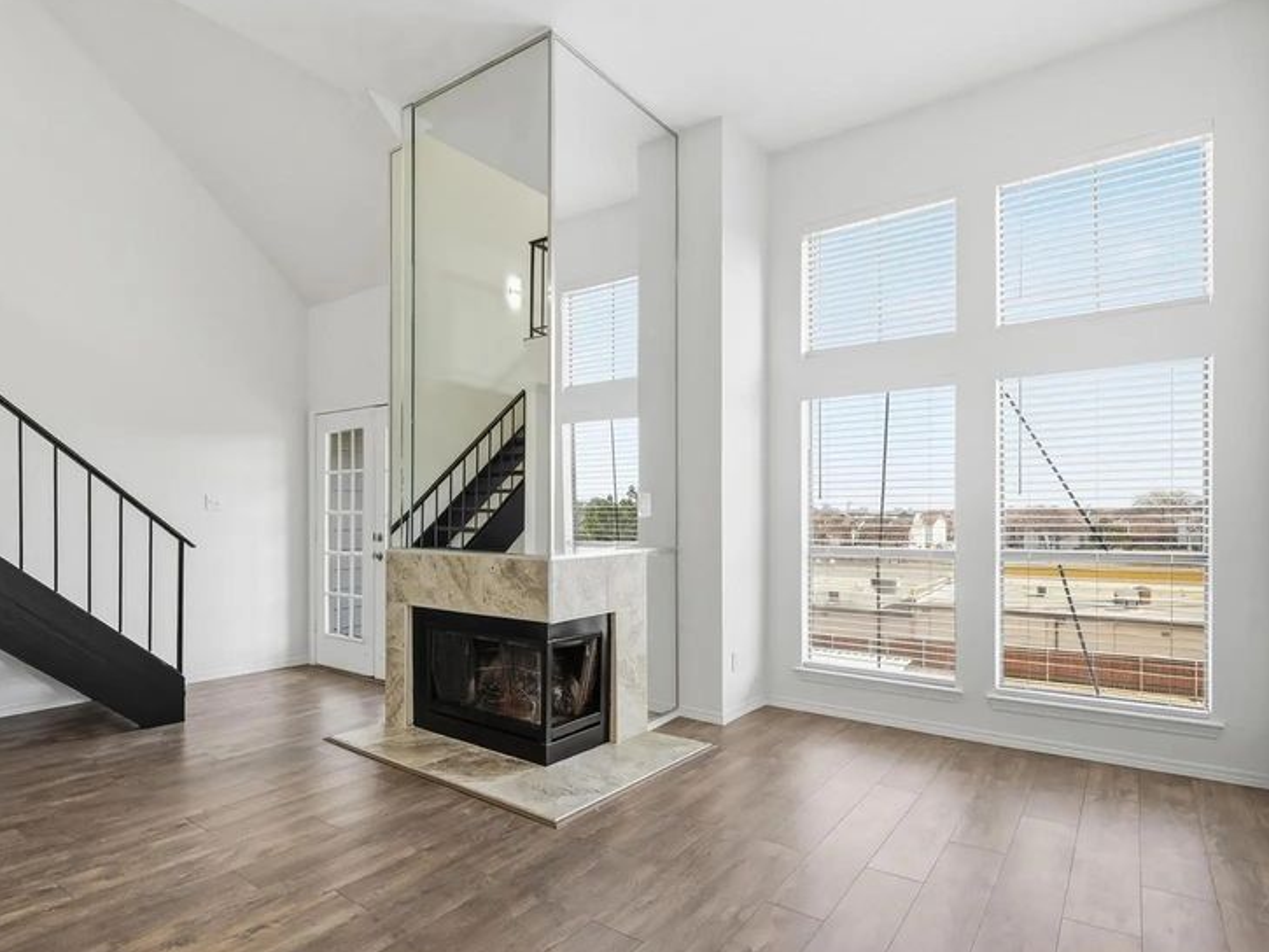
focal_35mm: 19
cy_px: 529
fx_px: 697
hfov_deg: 84.4
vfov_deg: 68.5
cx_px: 572
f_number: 9
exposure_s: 1/3200
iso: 500
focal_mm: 14
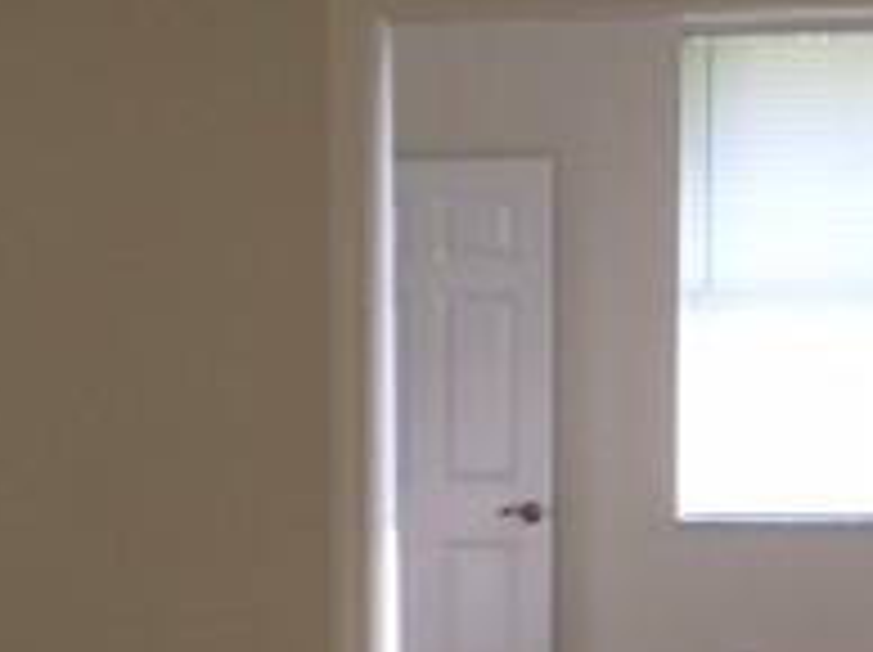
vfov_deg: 13.5
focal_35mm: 109
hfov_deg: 18.1
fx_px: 2746
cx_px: 396
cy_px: 562
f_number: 2.4
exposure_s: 1/30
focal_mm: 3.3
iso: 40
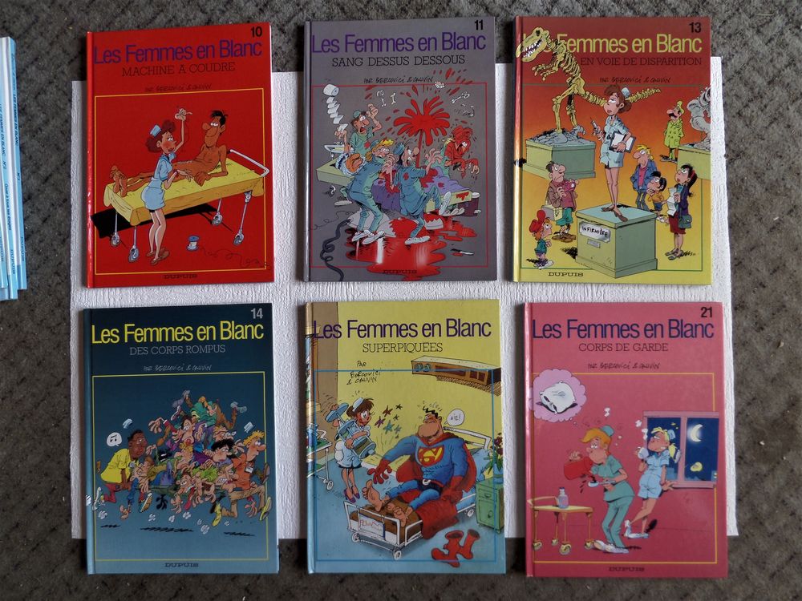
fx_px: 556
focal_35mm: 24
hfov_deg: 71.6
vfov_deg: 56.8
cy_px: 300
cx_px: 401
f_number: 3.2
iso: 100
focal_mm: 4
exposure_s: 1/45
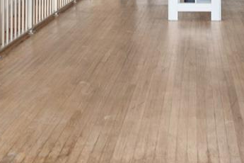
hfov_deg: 30.6
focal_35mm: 65
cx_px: 173
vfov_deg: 18.5
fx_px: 441
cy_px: -82
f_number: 8
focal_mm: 14
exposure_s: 1/1.43
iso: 200
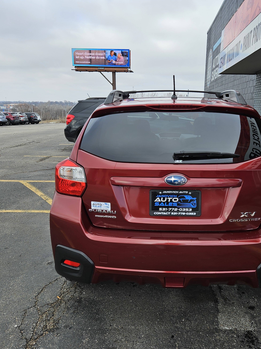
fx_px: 312
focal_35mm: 31
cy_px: 176
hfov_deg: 45.1
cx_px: 161
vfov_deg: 58.4
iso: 25
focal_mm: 5.4
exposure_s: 1/812
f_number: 1.8
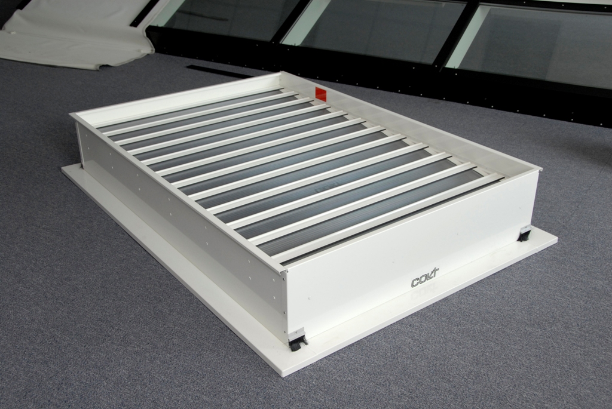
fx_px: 664
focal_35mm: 39
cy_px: 204
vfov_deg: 34.3
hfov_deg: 49.5
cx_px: 306
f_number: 5.6
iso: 400
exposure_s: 1/60
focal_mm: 26
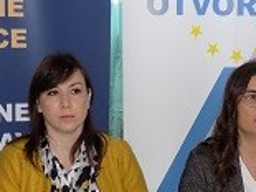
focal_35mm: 116
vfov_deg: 12.4
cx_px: 154
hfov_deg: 17.0
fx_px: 857
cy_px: 240
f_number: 3.3
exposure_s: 1/30
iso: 220
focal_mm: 5.3
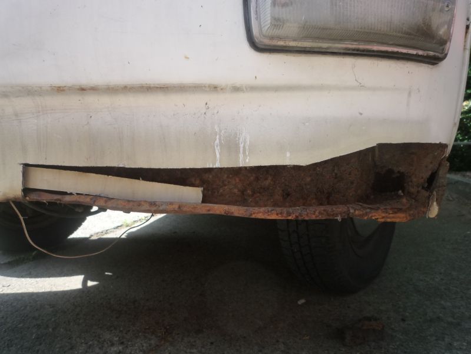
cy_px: 177
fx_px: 340
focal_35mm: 25
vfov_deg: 54.9
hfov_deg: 69.4
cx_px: 236
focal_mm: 4.4
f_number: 2.8
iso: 160
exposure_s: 1/250
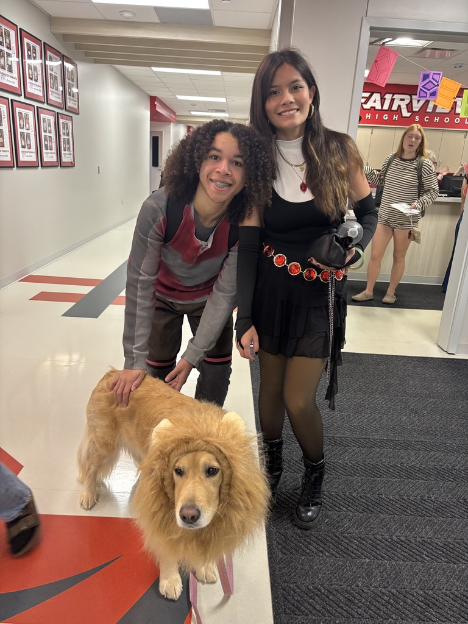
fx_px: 469
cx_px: 234
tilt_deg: -18.8
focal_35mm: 26
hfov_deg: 53.1
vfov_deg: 67.3
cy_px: 312
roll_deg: -4.0
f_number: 1.6
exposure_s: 1/60
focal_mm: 5.96
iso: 160
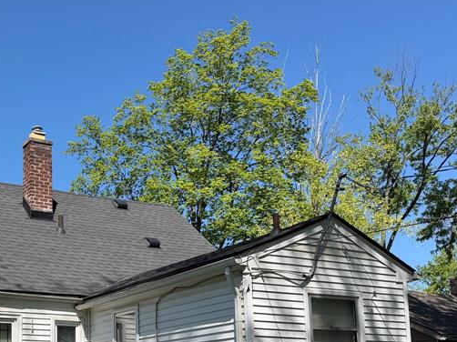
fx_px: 647
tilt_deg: +7.9
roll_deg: +0.8
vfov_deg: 28.5
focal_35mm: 49
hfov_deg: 37.0
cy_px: 311
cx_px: 66
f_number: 1.78
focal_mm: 6.76
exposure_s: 1/3759
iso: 80
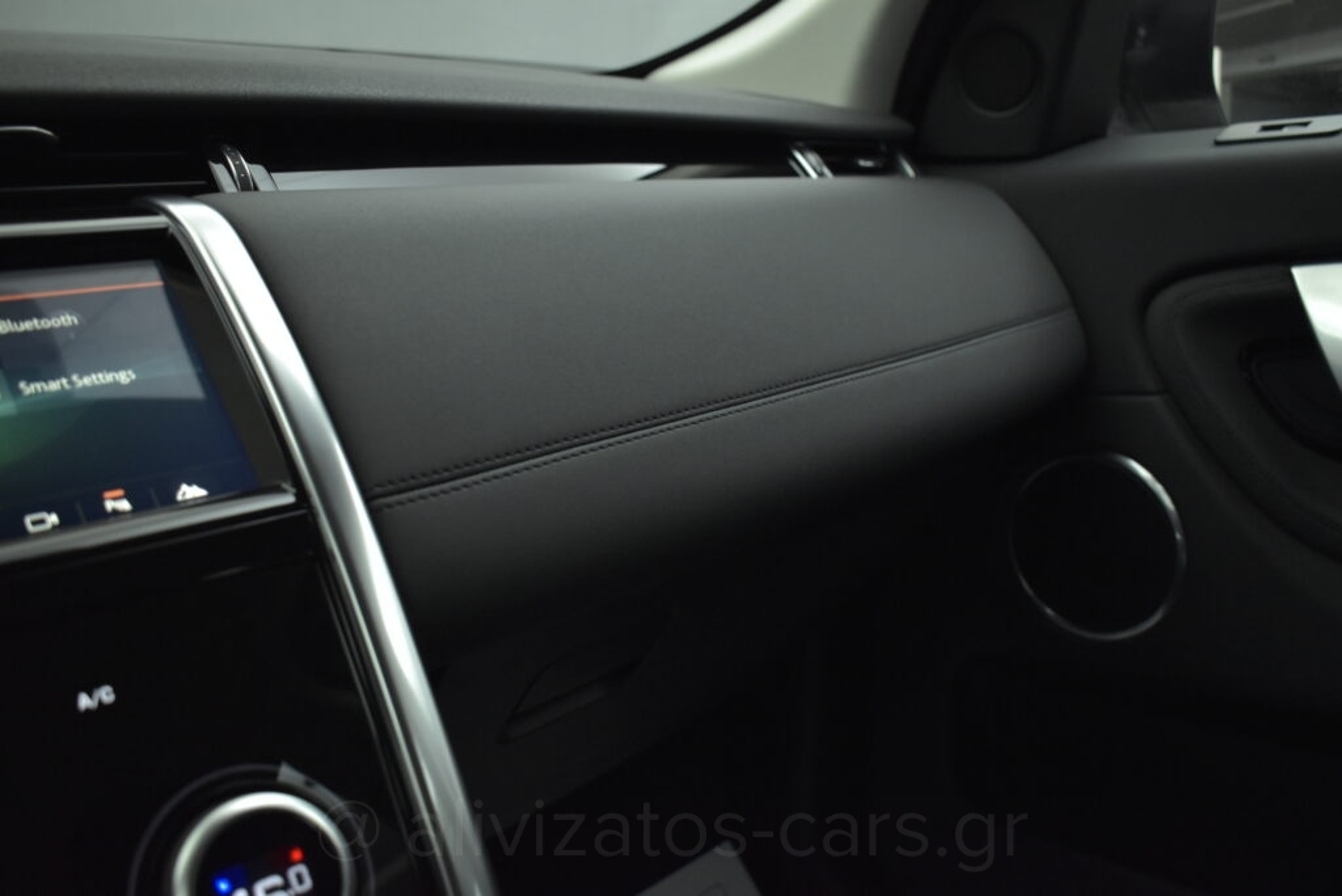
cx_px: 671
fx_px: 1175
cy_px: 448
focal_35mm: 32
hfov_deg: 59.5
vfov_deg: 41.8
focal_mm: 21
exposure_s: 1/125
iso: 1600
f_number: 3.8
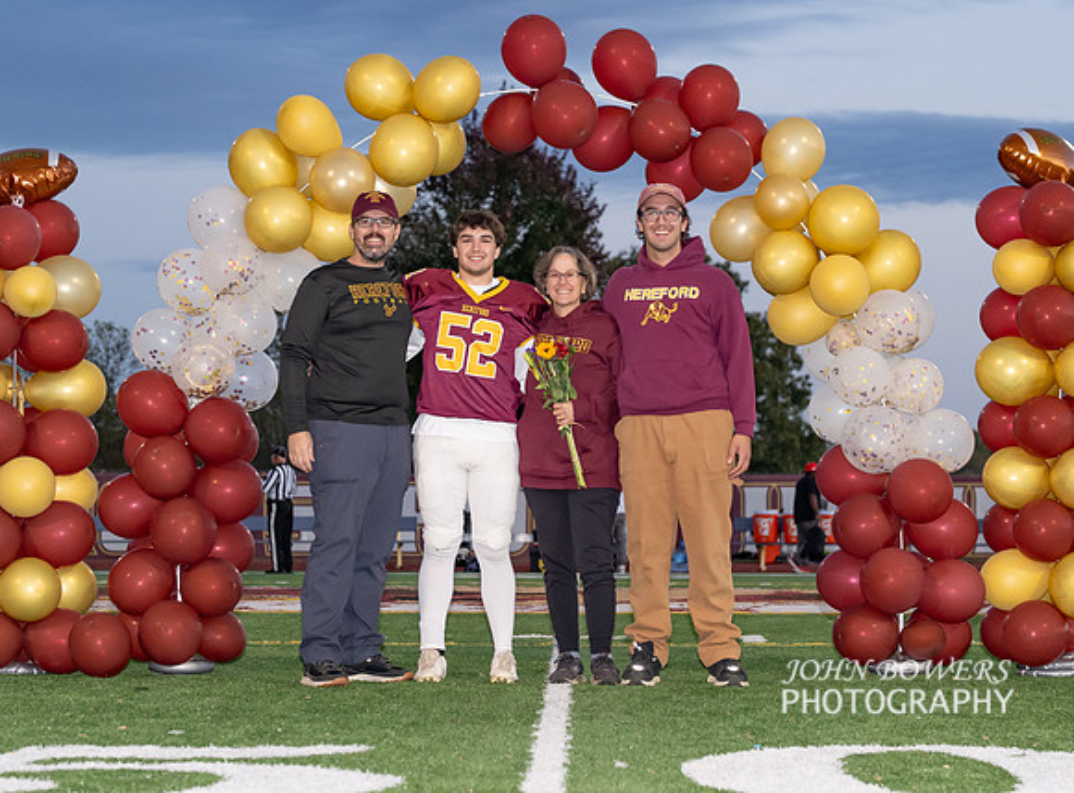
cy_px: 386
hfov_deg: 17.2
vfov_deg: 12.7
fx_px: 3554
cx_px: 687
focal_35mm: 115
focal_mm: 70
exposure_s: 1/200
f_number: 4.5
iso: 1000
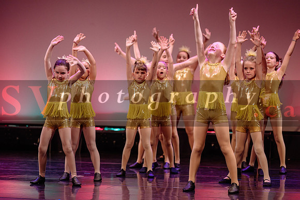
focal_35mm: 166
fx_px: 1380
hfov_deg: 12.4
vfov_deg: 8.3
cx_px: 134
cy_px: 90
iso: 1600
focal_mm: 150
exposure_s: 1/320
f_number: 2.8
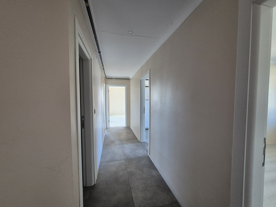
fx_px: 104
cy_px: 104
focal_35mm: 13
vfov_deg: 89.9
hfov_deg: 106.2
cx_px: 138
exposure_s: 1/50
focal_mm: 2.2
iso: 400
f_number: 2.2
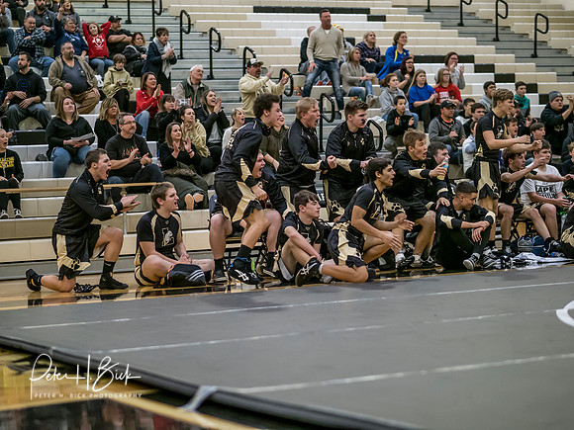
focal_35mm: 90
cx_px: 287
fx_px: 1492
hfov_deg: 21.8
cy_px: 215
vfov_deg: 16.4
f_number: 1.2
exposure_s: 1/1600
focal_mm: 45
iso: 2000
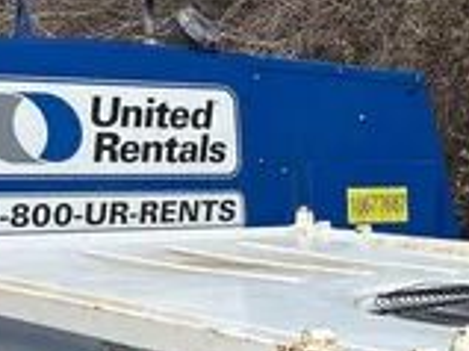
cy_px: 577
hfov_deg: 20.7
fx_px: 1218
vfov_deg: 14.8
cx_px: 528
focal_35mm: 90
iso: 50
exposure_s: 1/6993
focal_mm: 5.7
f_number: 1.5
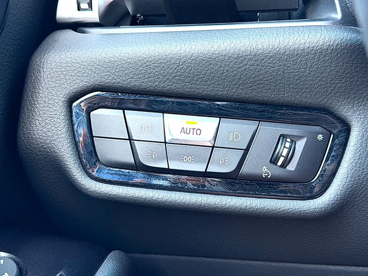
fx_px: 510
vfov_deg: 30.3
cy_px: 138
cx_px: 184
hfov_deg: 39.7
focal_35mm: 48
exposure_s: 1/96
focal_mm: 6.76
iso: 160
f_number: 1.78
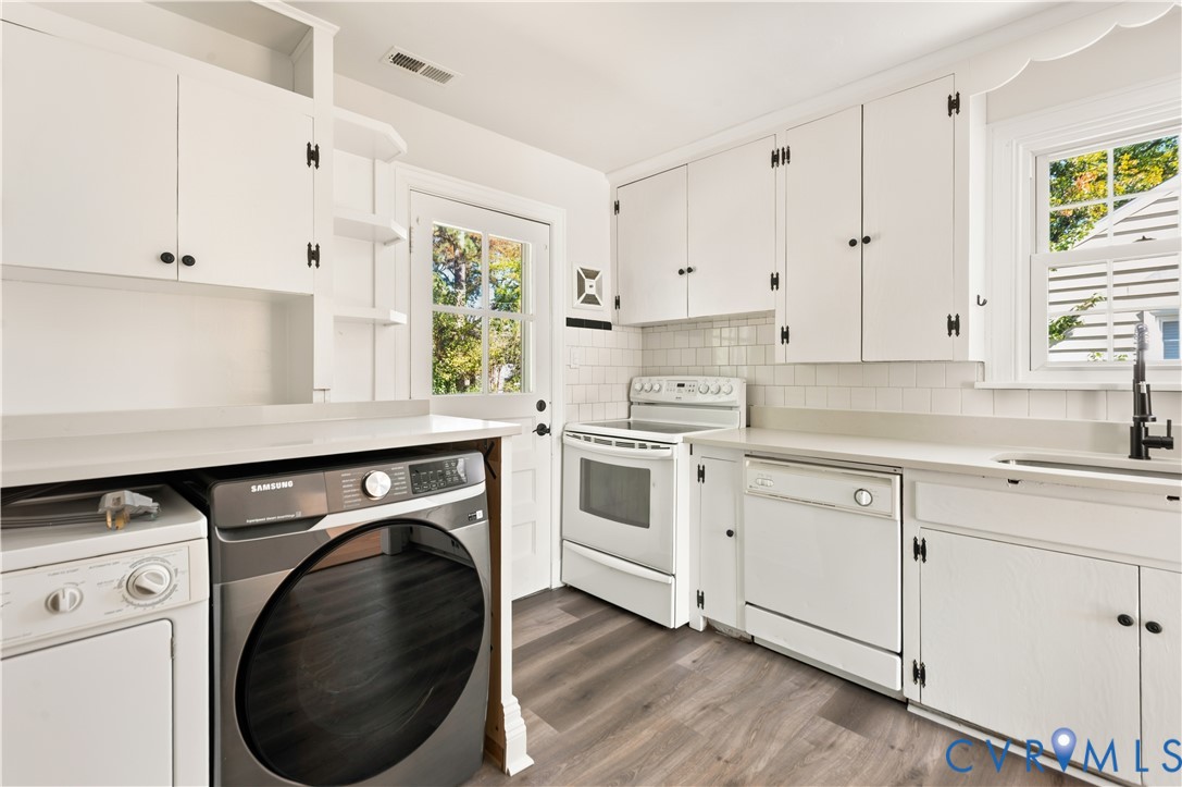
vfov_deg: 73.7
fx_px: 525
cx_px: 591
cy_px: 394
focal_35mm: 16
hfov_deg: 96.8
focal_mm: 16
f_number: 9
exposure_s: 1/2.5
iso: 320
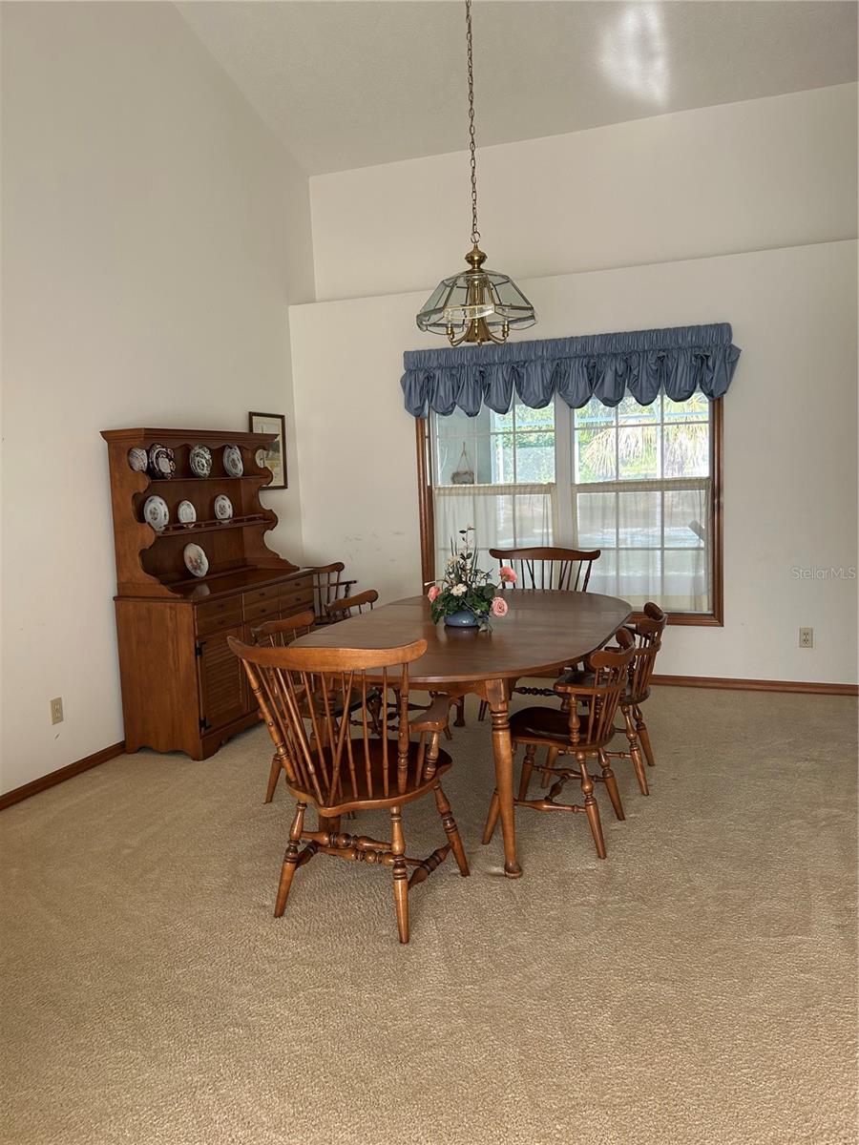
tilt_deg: -4.0
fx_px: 860
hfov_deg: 53.1
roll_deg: +2.1
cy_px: 572
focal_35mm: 26
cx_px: 430
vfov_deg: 67.3
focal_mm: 5.7
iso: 64
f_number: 1.5
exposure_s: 1/121
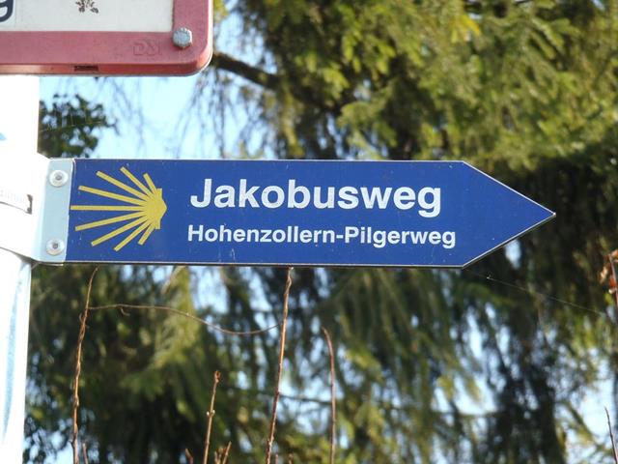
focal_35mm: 103
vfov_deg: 14.4
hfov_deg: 19.1
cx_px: 309
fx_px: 1839
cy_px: 232
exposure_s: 1/100
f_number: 5
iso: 100
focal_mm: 18.46
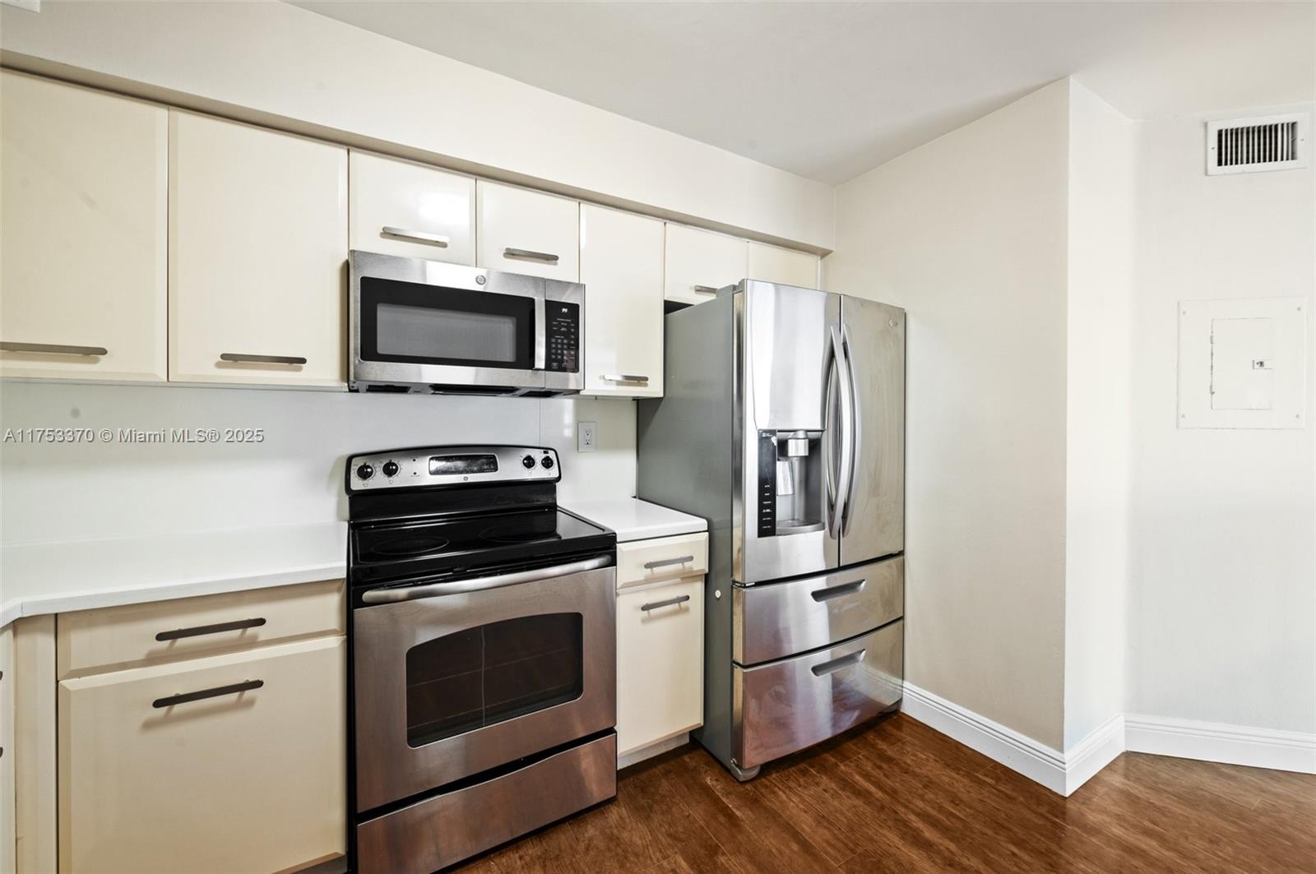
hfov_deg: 104.3
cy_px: 437
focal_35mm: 14
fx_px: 511
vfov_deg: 81.1
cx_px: 658
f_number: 8
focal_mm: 14
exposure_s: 1
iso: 200
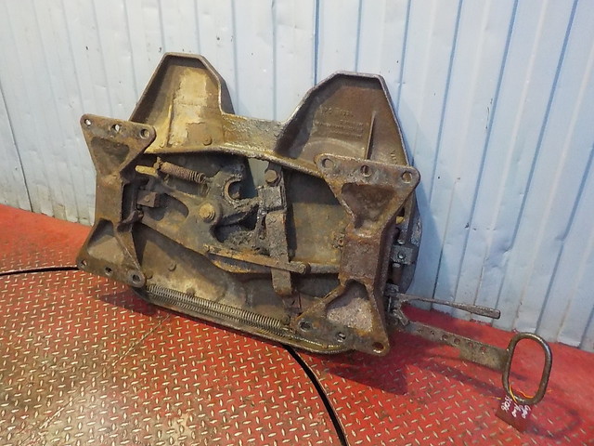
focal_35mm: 30
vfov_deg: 46.8
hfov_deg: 60.0
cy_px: 223
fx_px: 515
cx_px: 297
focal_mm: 4.1
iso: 800
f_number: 3.3
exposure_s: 1/30
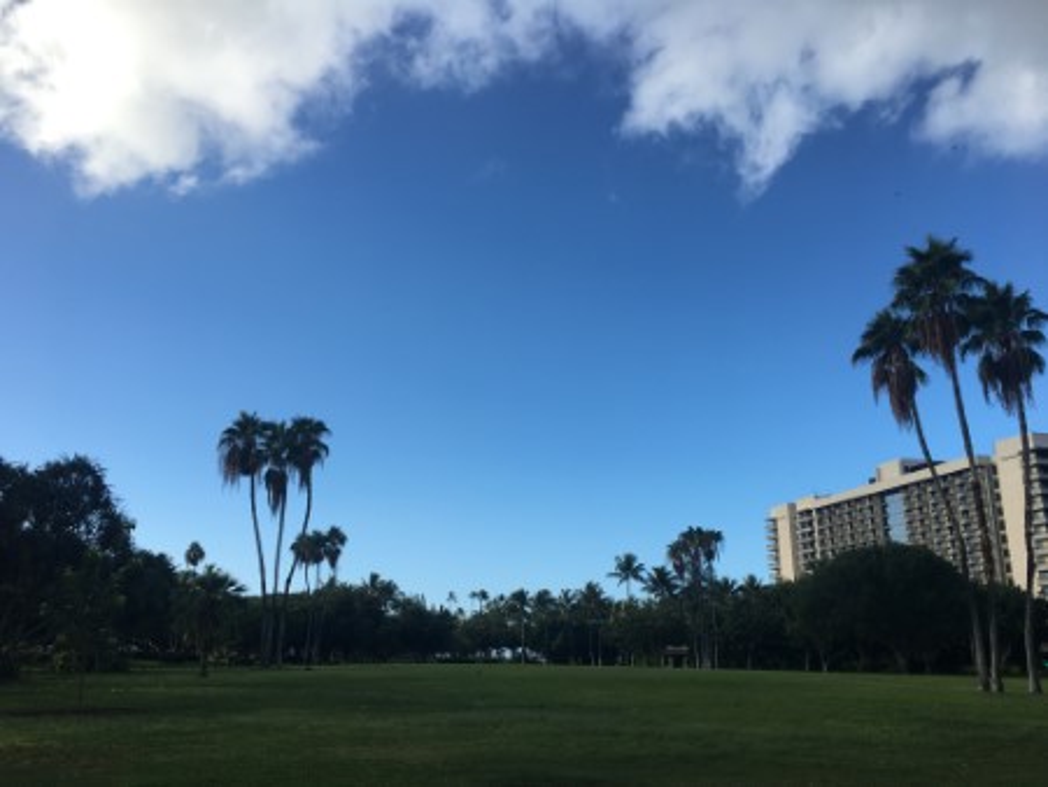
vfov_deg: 48.3
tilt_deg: +14.7
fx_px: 878
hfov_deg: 61.6
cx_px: 524
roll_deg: -0.8
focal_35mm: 29
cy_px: 394
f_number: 2.2
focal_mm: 4.15
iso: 25
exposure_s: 1/1068
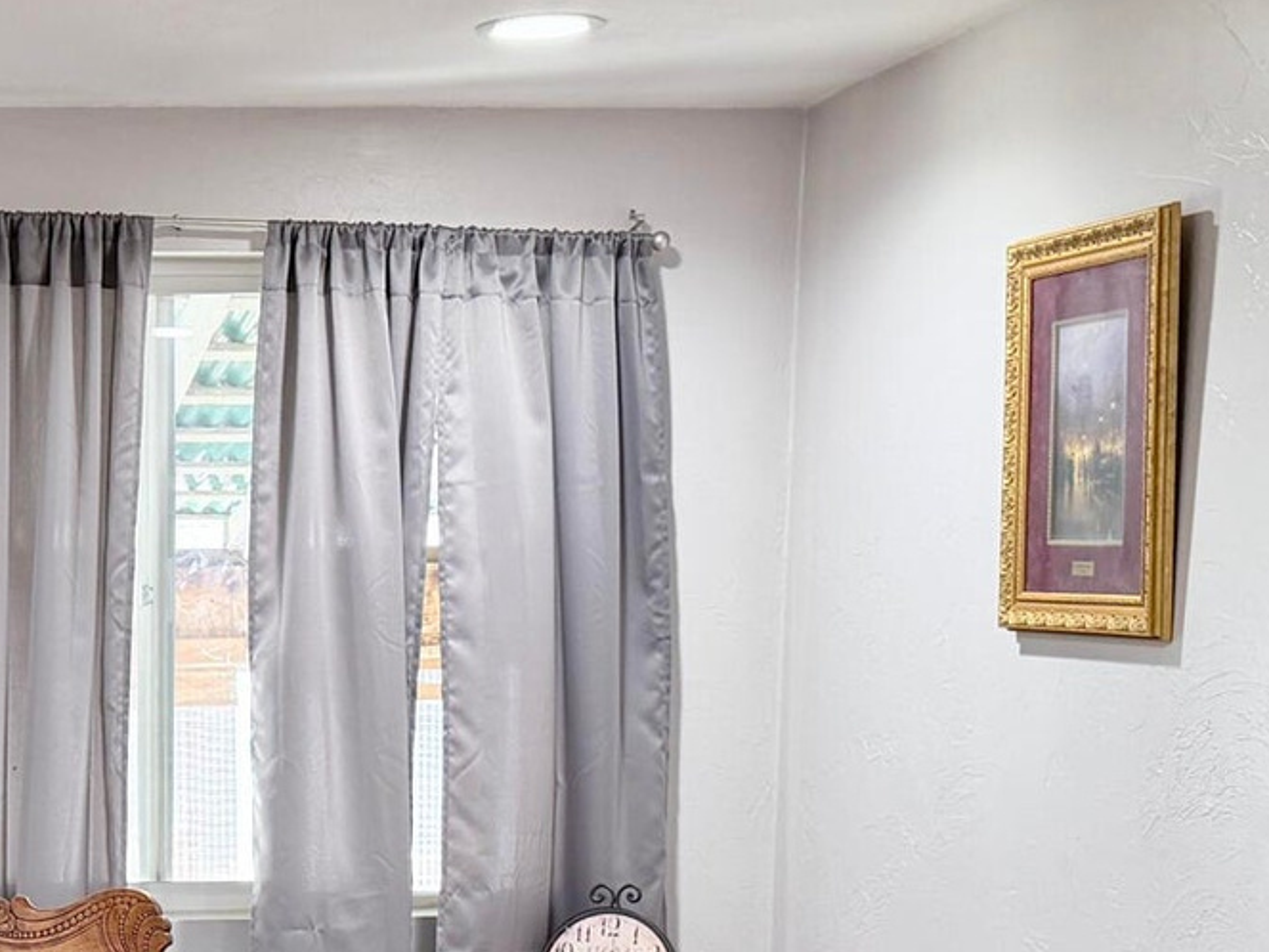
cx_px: 57
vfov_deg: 19.2
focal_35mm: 74
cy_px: 1013
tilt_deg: -10.0
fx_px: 2713
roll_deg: +1.0
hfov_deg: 25.3
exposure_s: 1/60
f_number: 1.78
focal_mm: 6.76
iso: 250
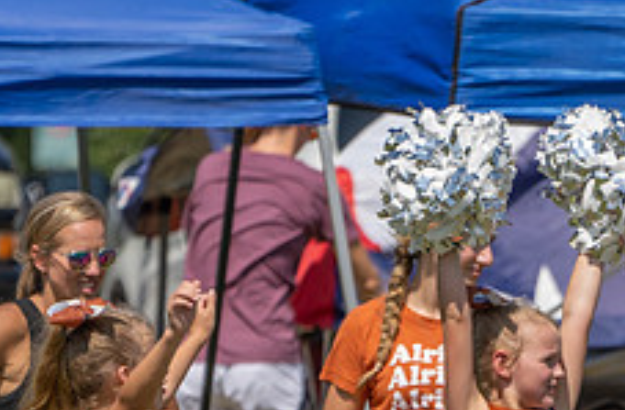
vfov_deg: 1.2
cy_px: 554
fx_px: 18867
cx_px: 662
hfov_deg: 1.9
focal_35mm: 1092
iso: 160
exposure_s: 1/1000
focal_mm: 400
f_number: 5.6
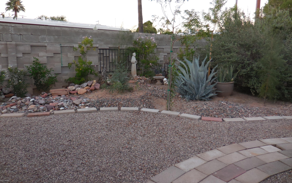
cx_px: 148
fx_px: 215
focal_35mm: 27
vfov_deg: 45.8
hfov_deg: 68.4
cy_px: 75
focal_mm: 4.5
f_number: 3.3
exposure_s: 1/30
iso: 160
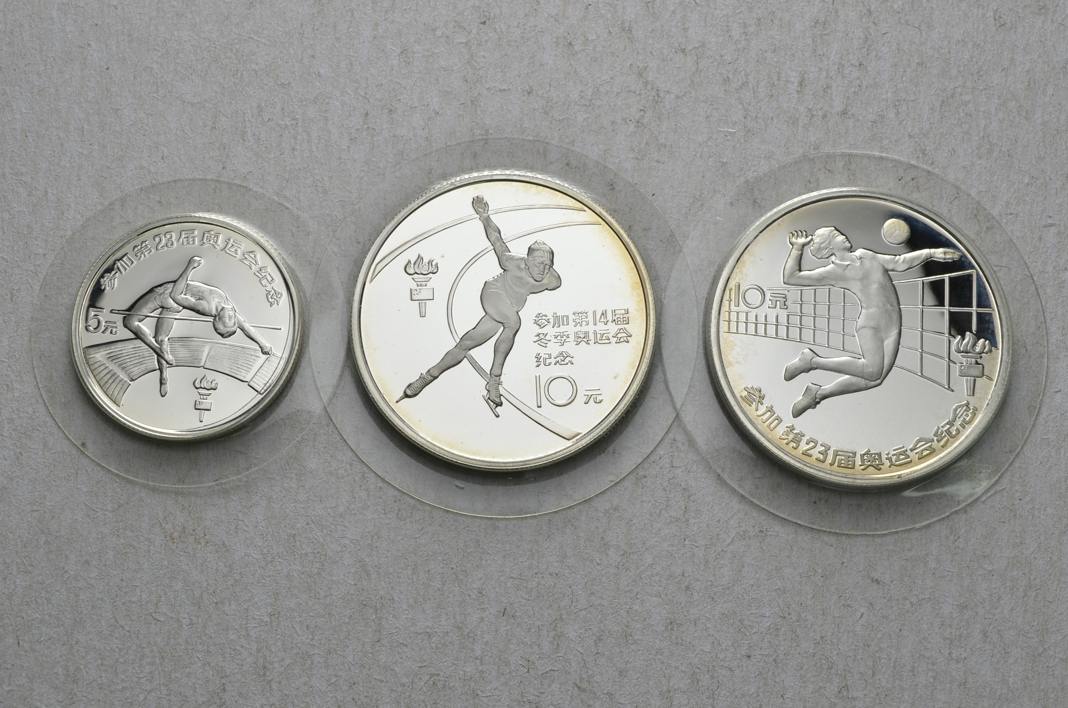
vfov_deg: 25.0
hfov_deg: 36.9
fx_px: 1599
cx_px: 534
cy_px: 354
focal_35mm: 54
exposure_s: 1/200
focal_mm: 36
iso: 400
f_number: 14
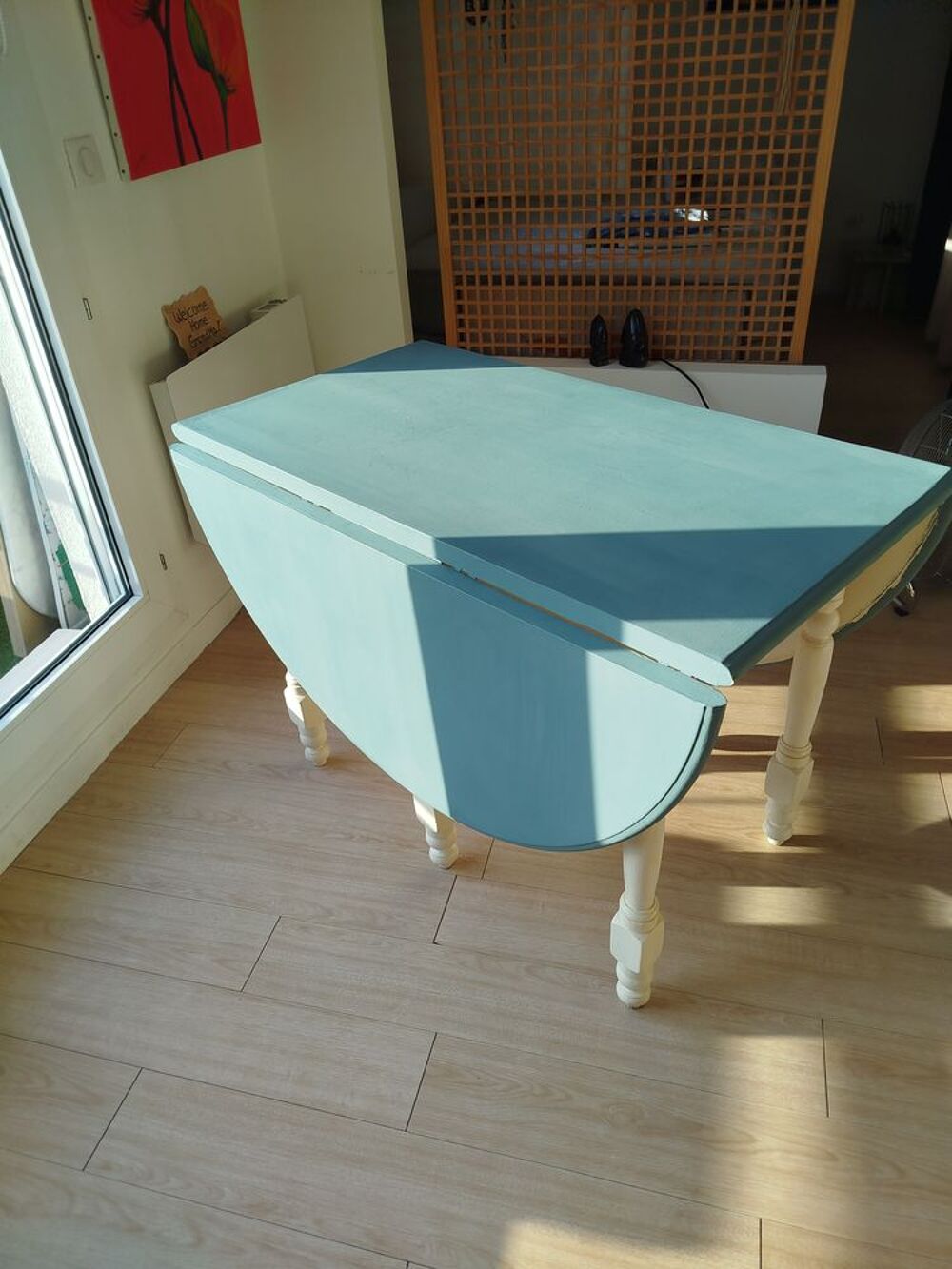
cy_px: 634
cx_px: 476
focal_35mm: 24
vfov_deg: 71.6
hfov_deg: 56.8
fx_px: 880
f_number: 1.7
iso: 50
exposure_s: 1/203
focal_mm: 5.31
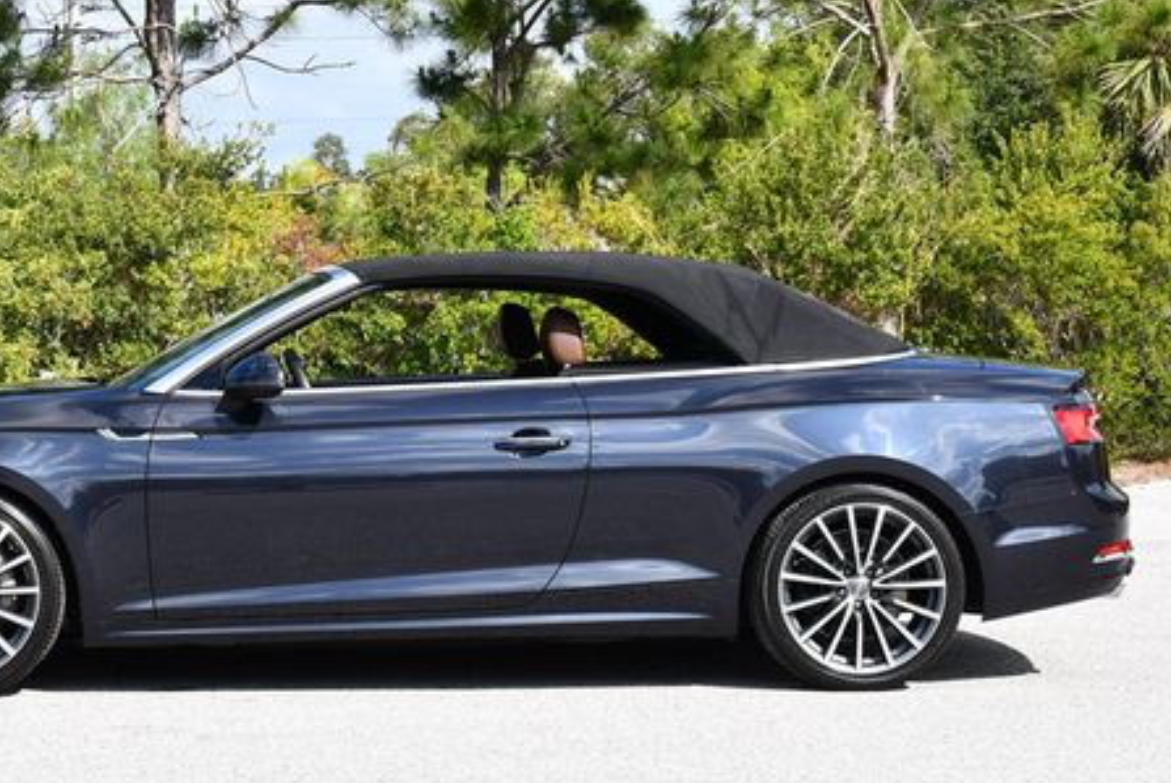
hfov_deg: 24.3
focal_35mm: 83
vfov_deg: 16.5
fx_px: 2702
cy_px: 259
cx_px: 398
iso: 180
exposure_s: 1/250
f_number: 8
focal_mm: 29
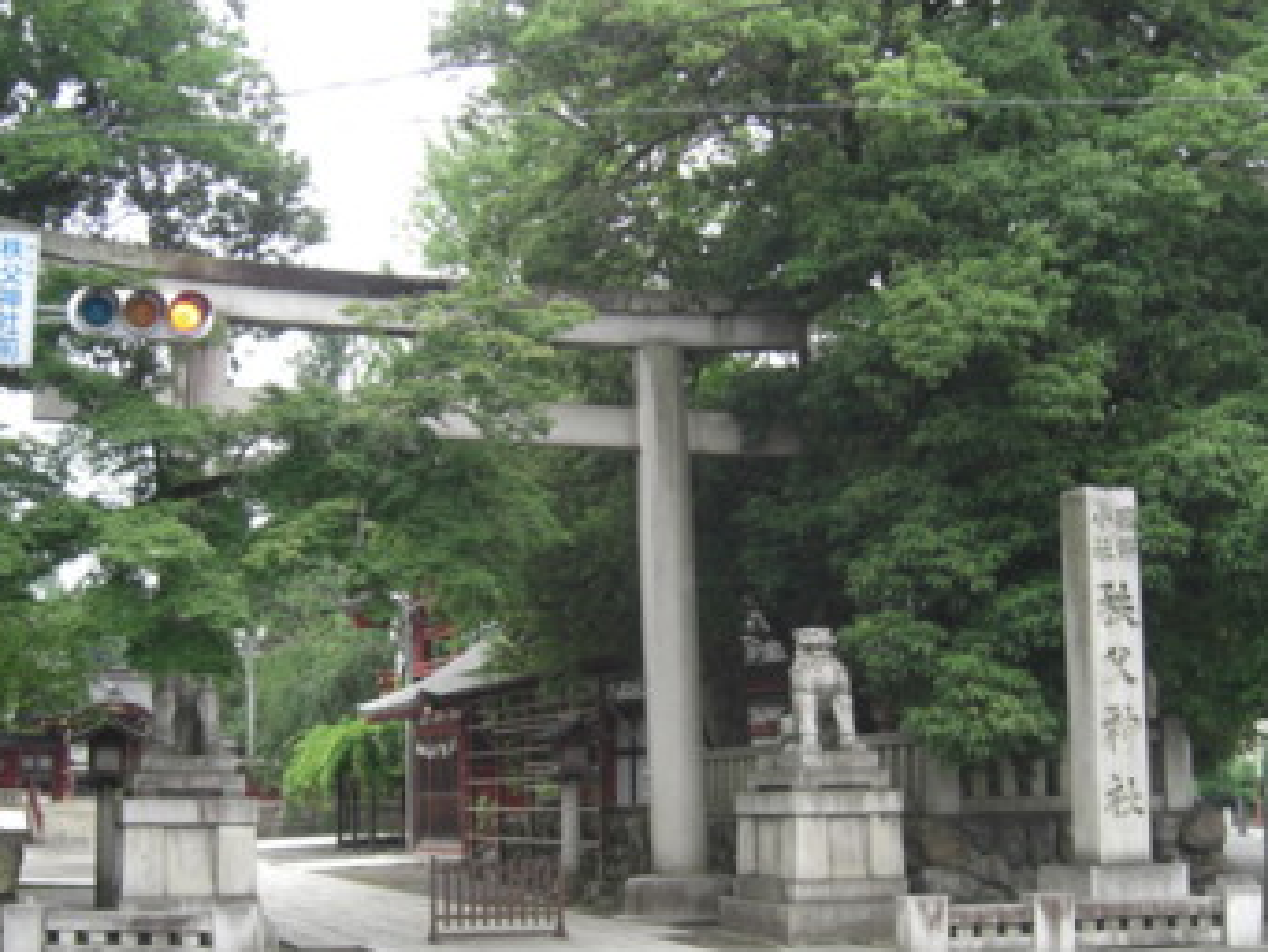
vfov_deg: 29.6
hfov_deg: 38.9
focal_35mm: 49
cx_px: 614
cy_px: 606
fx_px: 1796
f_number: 2.8
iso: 80
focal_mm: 7.9
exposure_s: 1/125
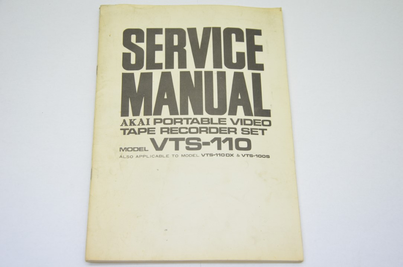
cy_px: 134
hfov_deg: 33.5
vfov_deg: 22.5
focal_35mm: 60
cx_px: 202
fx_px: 670
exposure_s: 1/60
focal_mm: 40
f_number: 5.6
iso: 500
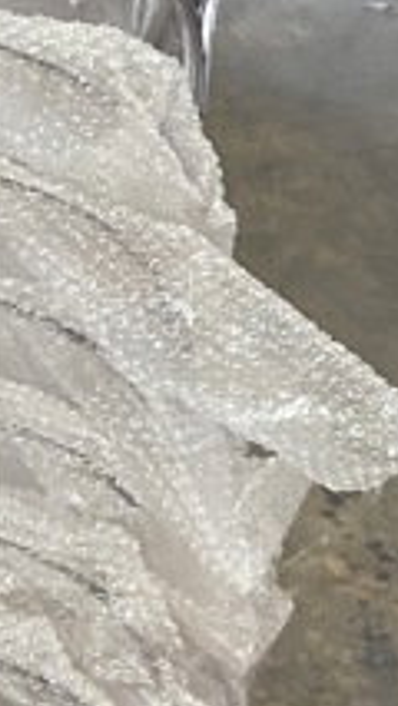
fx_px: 2024
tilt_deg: -38.5
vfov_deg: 19.7
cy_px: 515
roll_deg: -1.4
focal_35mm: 108
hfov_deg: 10.8
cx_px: -219
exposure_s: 1/60
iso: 500
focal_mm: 4.25
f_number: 1.8
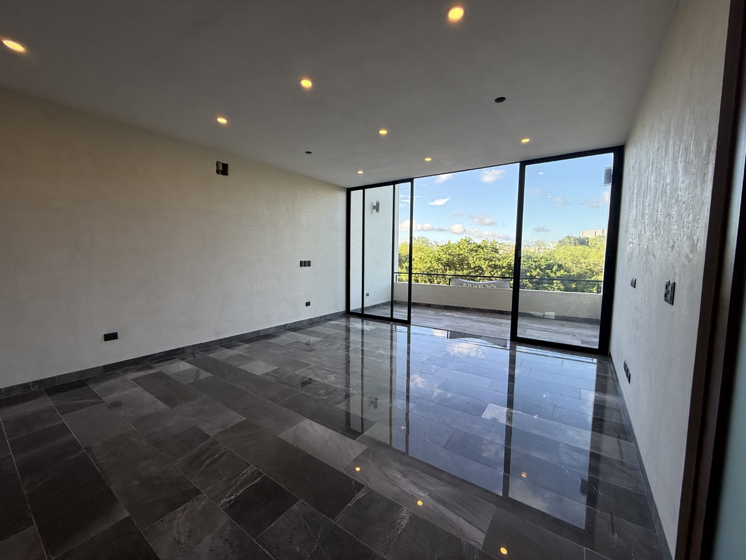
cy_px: 280
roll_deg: -0.2
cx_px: 373
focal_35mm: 14
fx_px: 302
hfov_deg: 102.1
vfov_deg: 85.7
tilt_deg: -4.2
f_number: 2.2
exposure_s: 1/303
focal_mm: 2.22
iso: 64
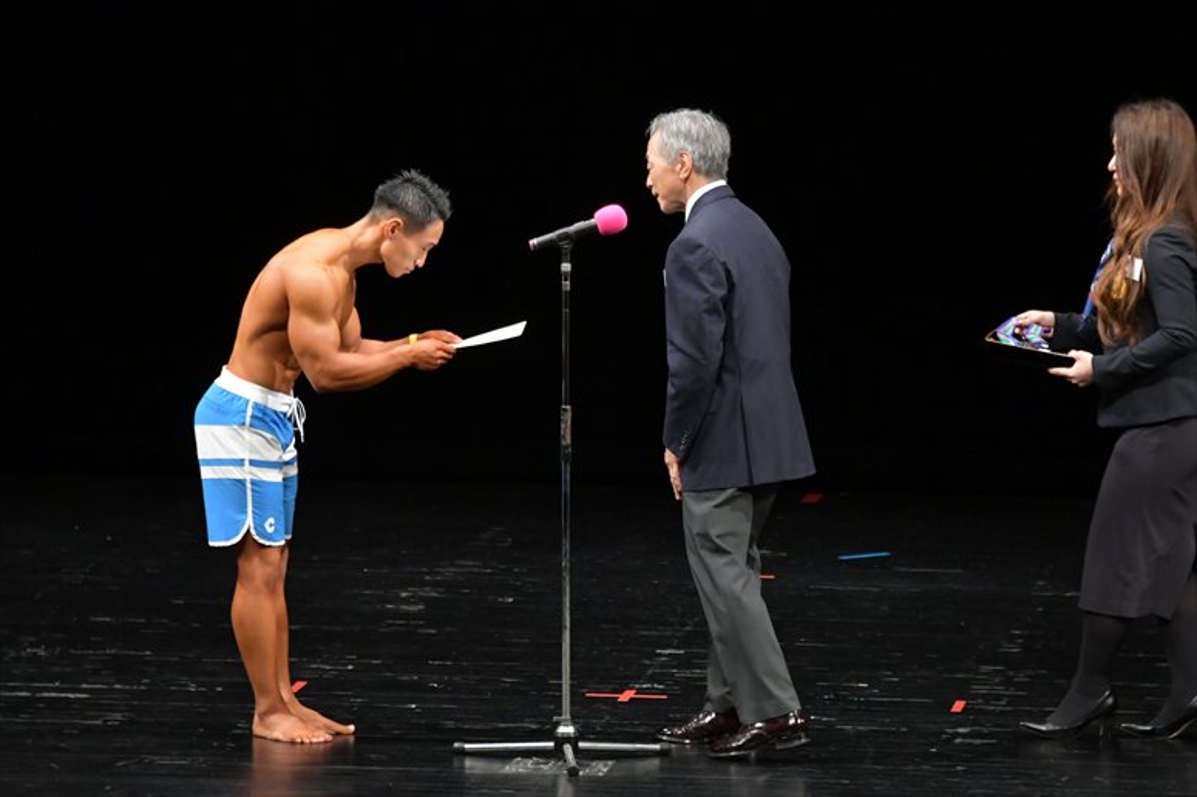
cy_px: 398
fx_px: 8973
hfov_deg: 7.6
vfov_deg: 5.1
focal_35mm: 270
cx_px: 598
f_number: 5.6
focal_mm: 180
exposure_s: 1/400
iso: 3200
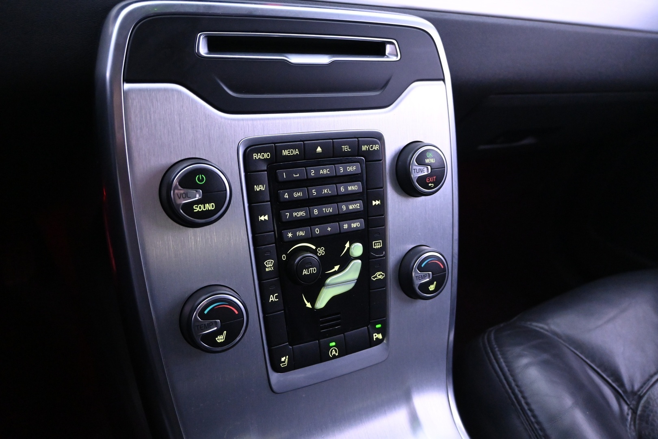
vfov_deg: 43.6
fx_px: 548
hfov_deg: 61.9
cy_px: 220
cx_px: 329
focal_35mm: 30
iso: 5000
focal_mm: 20
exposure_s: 1/30
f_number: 3.8
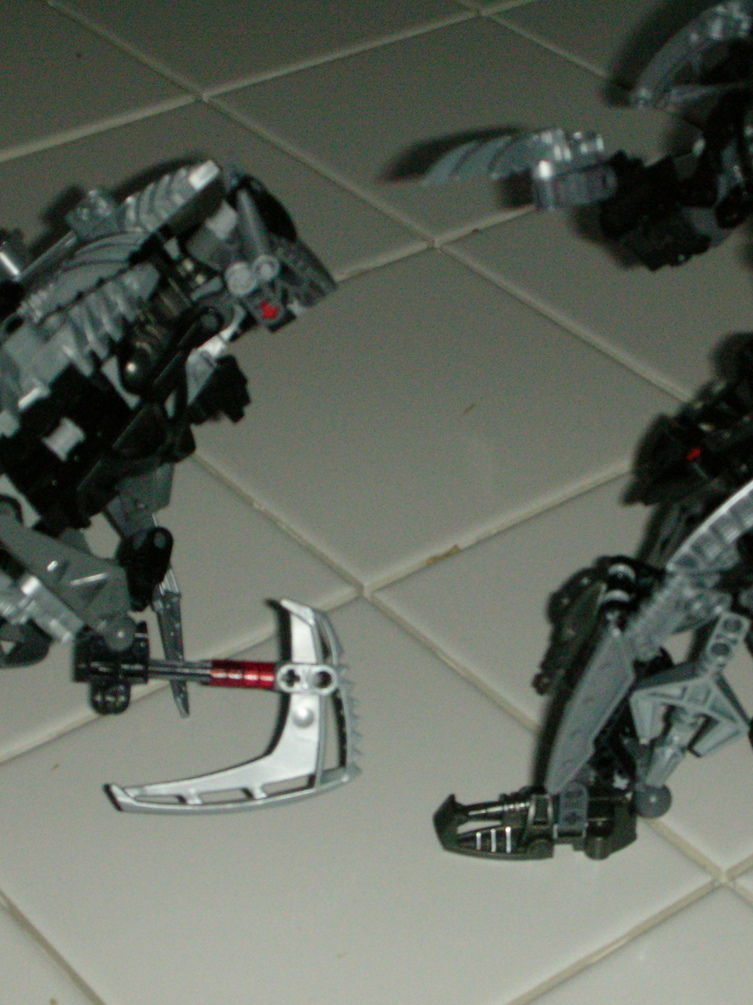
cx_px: 412
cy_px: 503
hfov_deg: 18.0
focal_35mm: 82
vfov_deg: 23.8
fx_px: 2379
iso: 200
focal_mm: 10.1
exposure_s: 1
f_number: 4
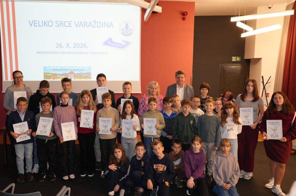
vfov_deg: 46.2
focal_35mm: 28
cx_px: 148
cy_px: 98
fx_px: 230
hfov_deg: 65.6
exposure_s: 1/160
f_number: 4
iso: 1250
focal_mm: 28
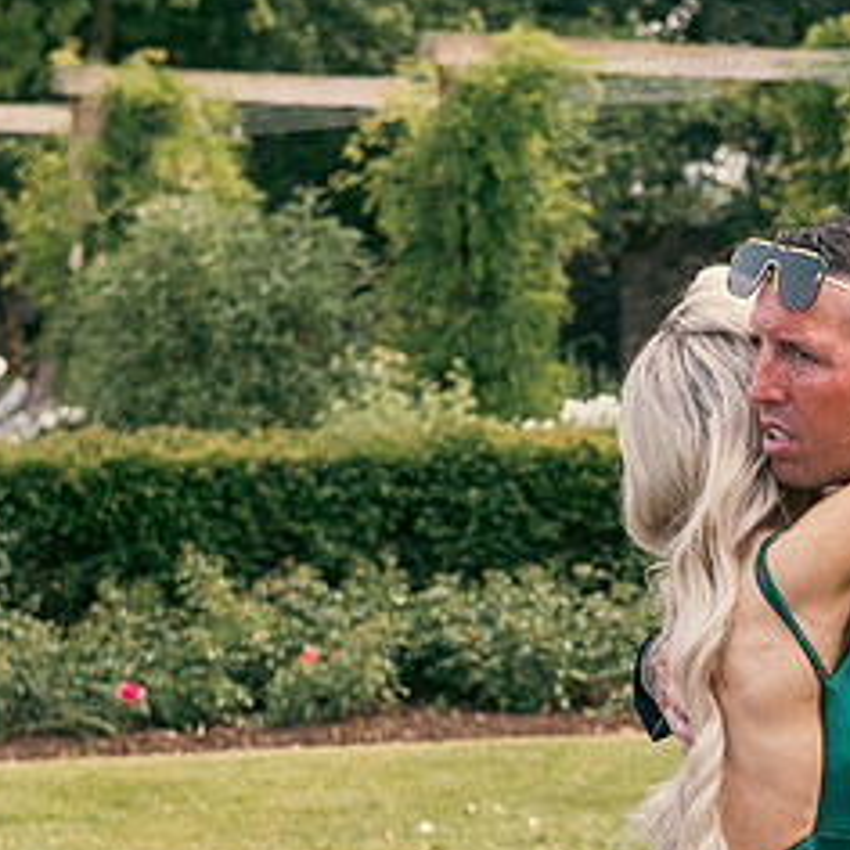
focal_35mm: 146
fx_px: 4056
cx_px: 710
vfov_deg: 11.9
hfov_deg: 11.9
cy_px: 618
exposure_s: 1/200
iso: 250
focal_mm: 70
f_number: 6.3
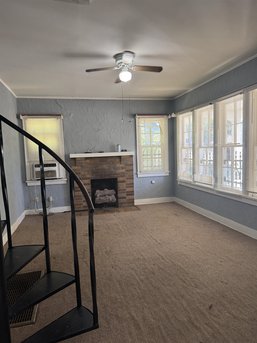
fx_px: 238
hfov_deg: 56.8
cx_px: 128
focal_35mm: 24
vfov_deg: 71.6
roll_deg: +2.0
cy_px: 172
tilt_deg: -6.9
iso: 125
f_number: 1.78
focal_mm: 6.76
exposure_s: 1/60
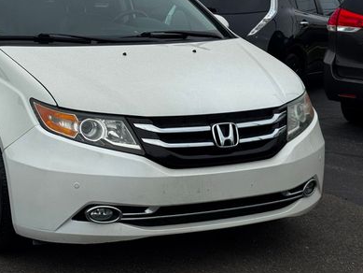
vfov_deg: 18.6
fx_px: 829
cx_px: 71
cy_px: 83
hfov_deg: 24.3
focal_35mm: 79
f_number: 1.78
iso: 64
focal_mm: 6.76
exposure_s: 1/5848
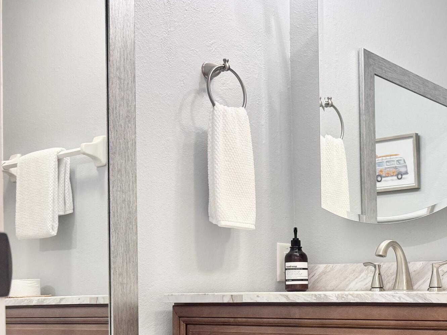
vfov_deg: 26.4
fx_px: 697
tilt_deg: -0.3
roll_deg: +0.4
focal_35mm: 54
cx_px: 428
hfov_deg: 33.1
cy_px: 282
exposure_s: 1/60
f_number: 1.78
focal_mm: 6.76
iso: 200
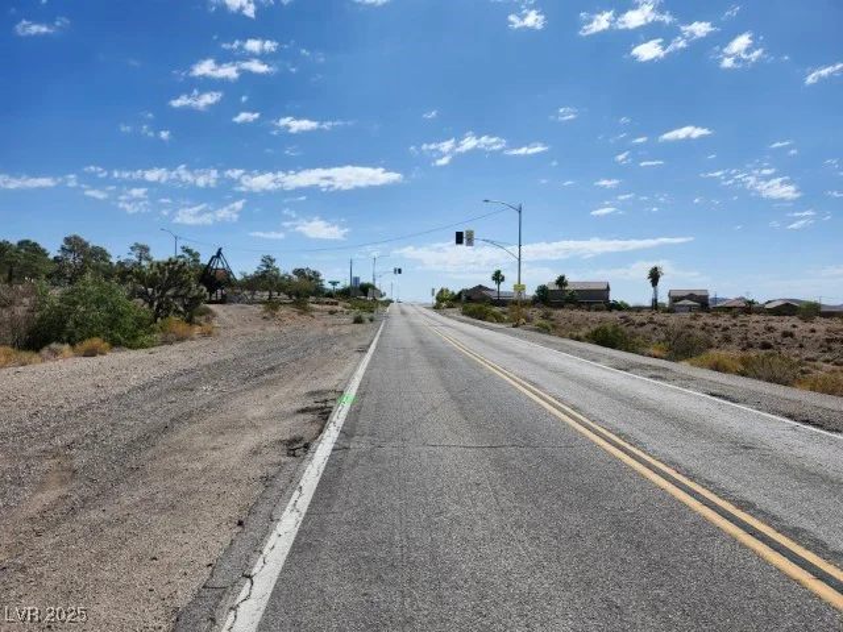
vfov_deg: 58.9
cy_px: 316
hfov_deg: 73.9
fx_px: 560
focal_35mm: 23
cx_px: 422
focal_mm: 5.54
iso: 25
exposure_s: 1/3185
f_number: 1.8
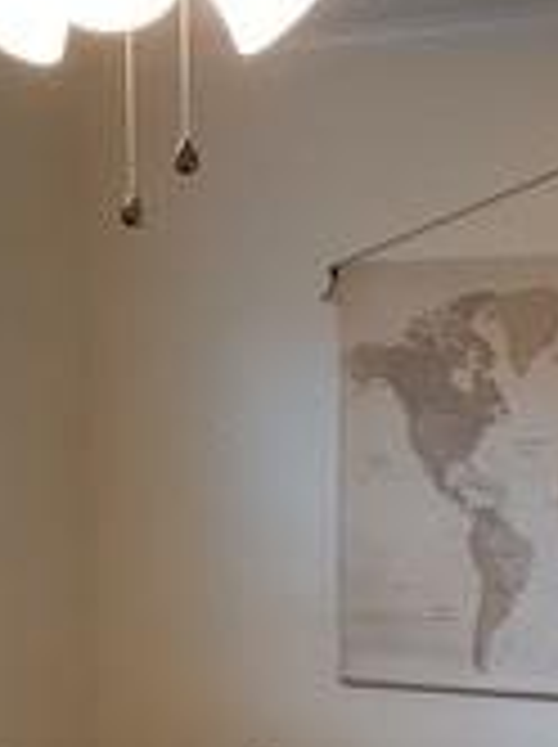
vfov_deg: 17.0
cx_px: 243
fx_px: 2413
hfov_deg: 13.2
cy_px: 846
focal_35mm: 112
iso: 200
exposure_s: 1/40
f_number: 1.8
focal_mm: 3
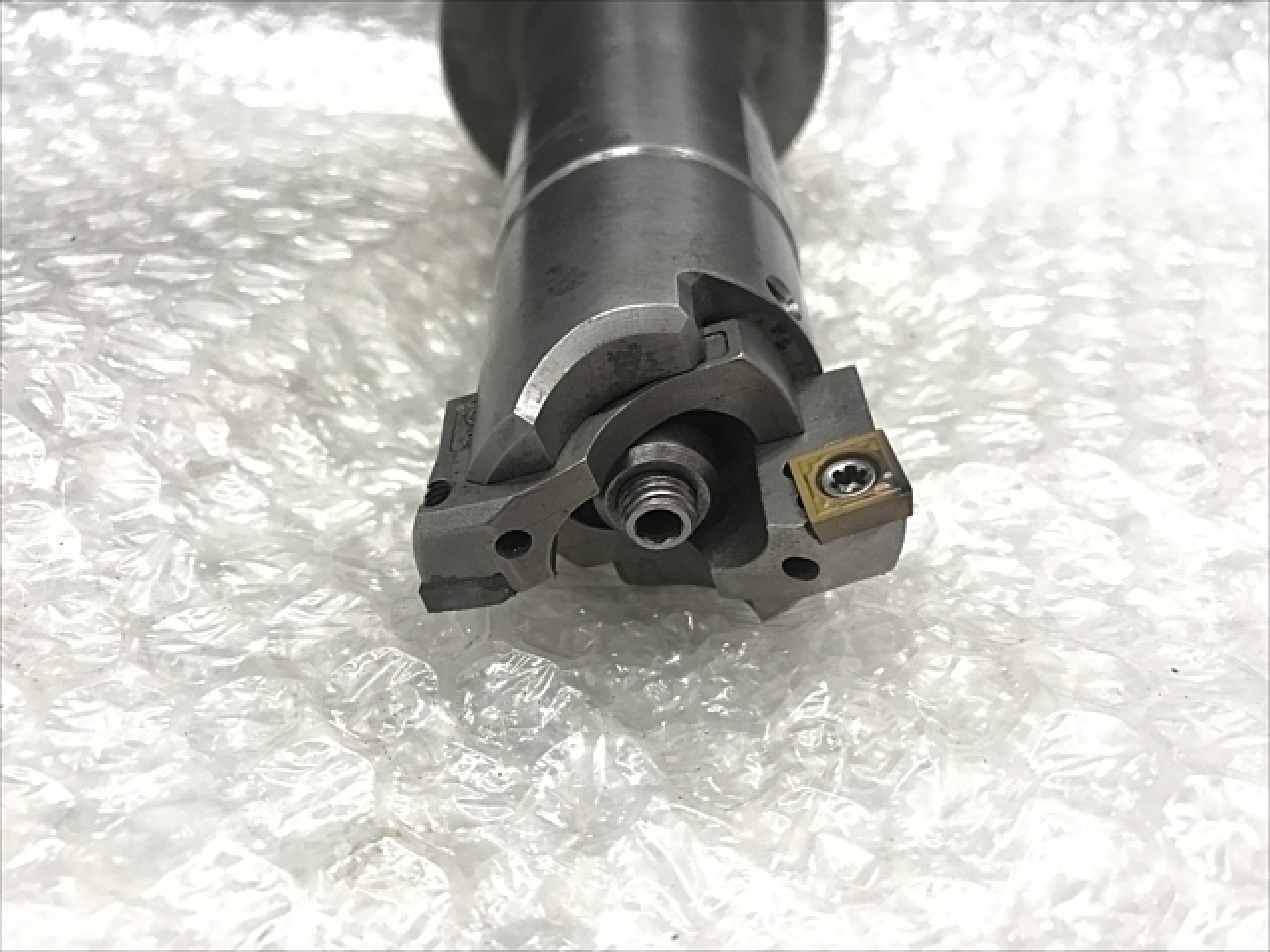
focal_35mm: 28
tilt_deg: -35.2
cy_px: 476
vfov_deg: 49.7
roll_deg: -4.3
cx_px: 635
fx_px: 1027
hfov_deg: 63.4
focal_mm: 3.99
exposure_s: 1/15
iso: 50
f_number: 1.8
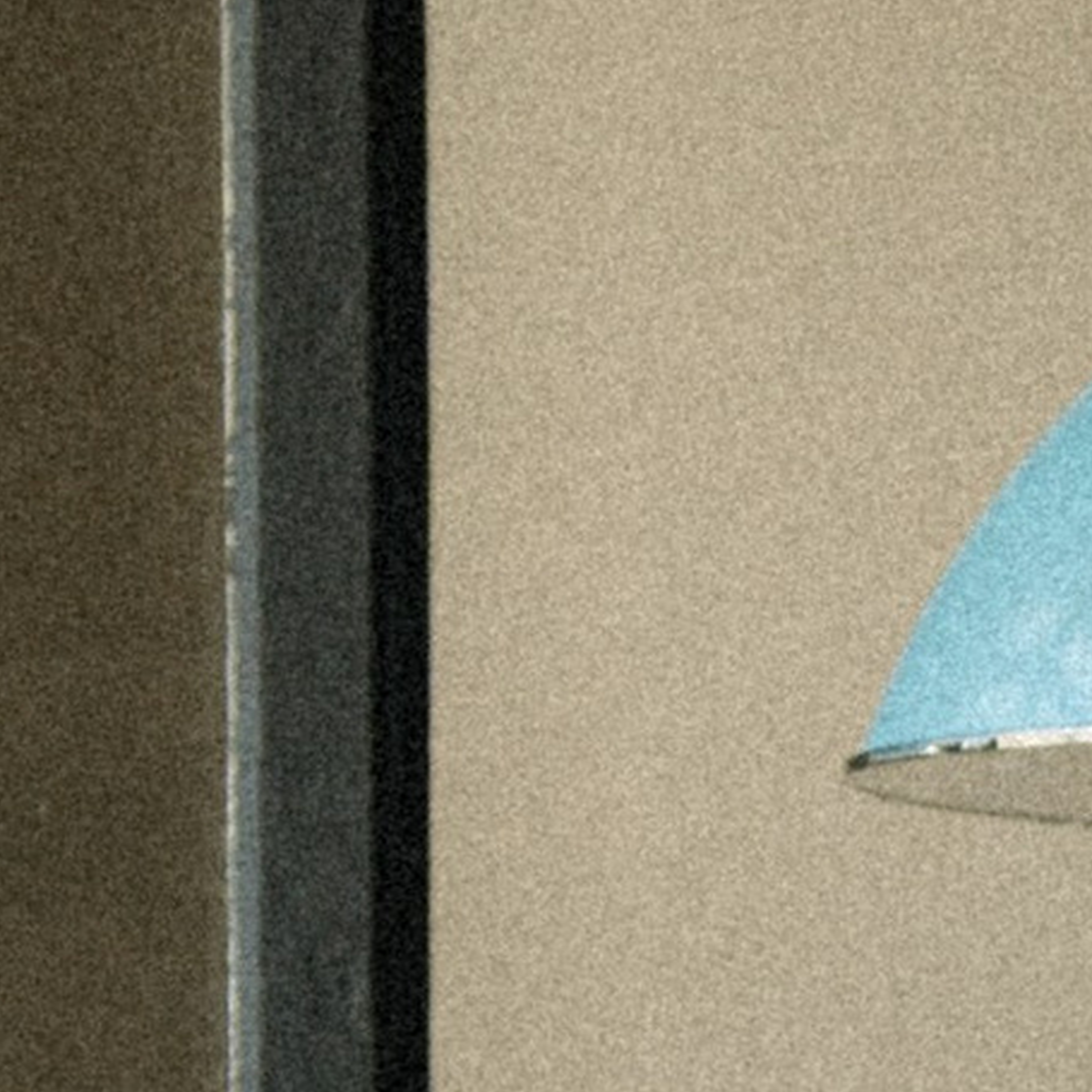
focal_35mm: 301
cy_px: 2650
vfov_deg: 5.6
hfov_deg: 5.7
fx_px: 10743
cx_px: 1733
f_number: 2.8
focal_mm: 42
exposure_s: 1/200
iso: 500
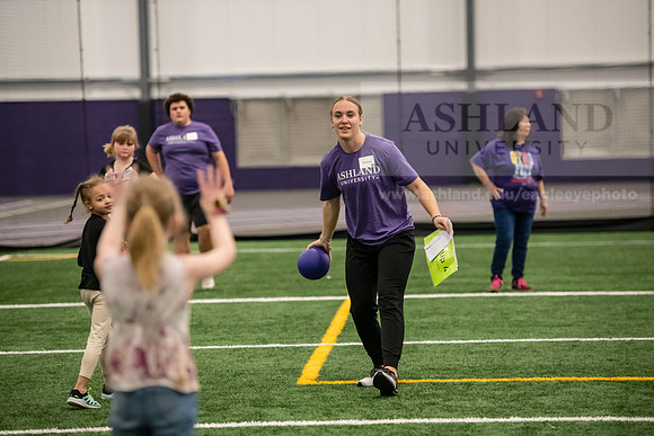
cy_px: 218
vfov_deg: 9.5
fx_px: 2635
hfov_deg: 14.2
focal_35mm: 145
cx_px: 327
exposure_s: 1/320
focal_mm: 145
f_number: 3.2
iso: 4000
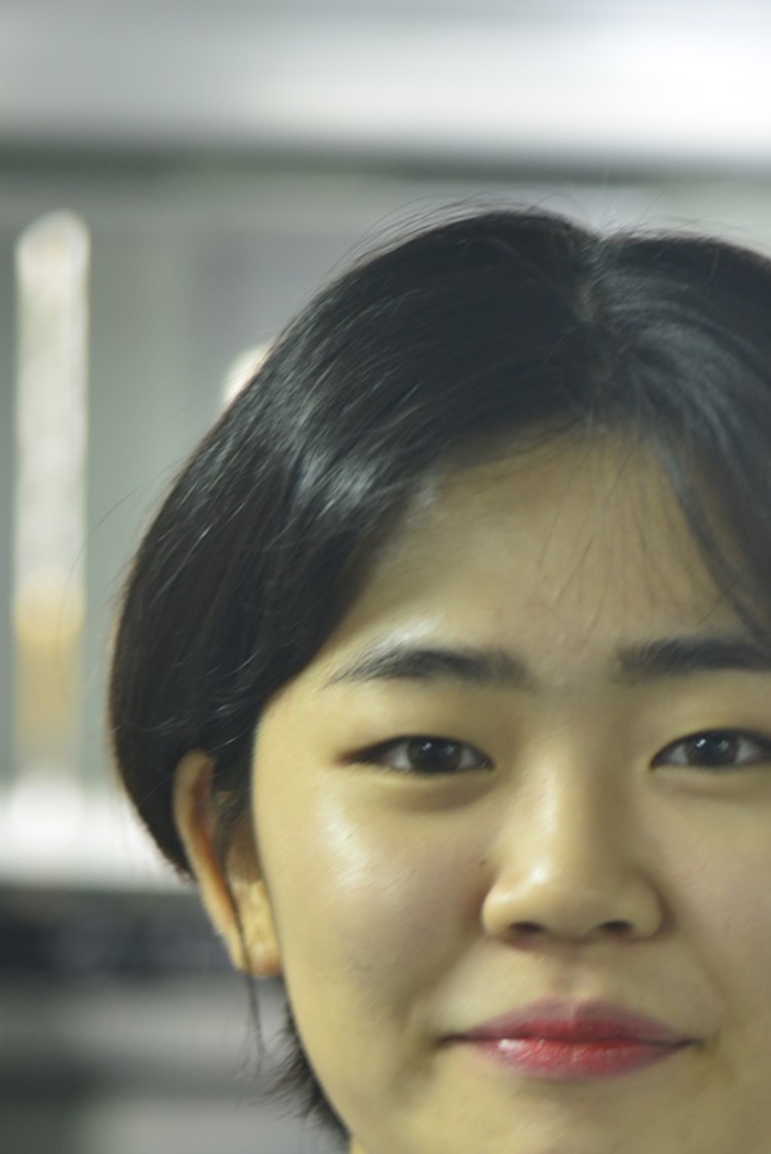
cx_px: 576
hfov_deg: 5.5
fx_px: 8052
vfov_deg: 8.2
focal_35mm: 251
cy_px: 1107
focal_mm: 120
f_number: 4
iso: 800
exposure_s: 1/30
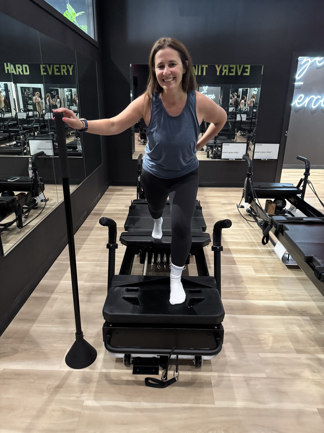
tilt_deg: -20.8
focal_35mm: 24
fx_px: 300
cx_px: 162
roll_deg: -0.1
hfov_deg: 56.8
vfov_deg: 71.6
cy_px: 216
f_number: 1.78
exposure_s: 1/30
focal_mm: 6.76
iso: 1000
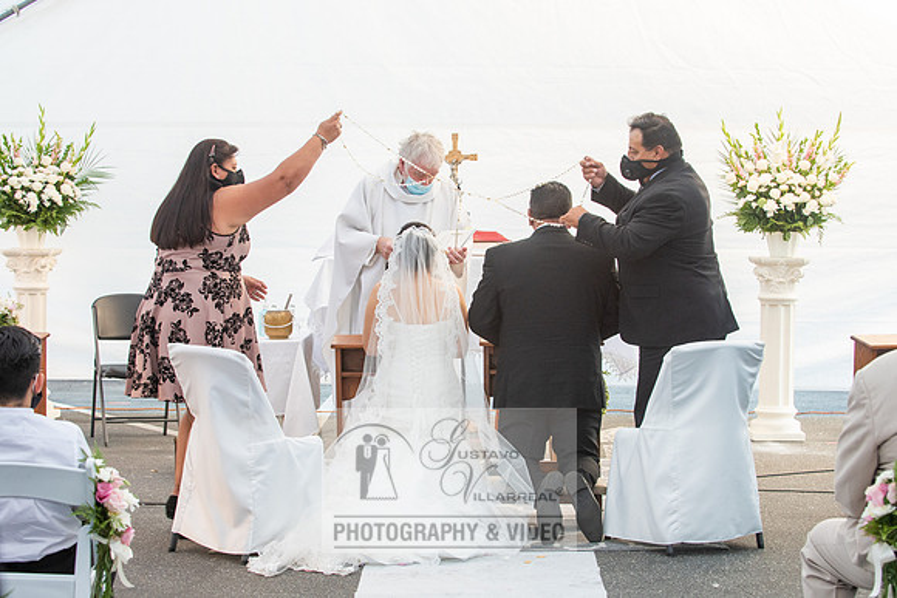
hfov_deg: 24.0
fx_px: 2106
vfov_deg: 16.2
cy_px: 326
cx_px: 455
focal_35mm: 84
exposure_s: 1/125
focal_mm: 70
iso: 800
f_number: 6.3
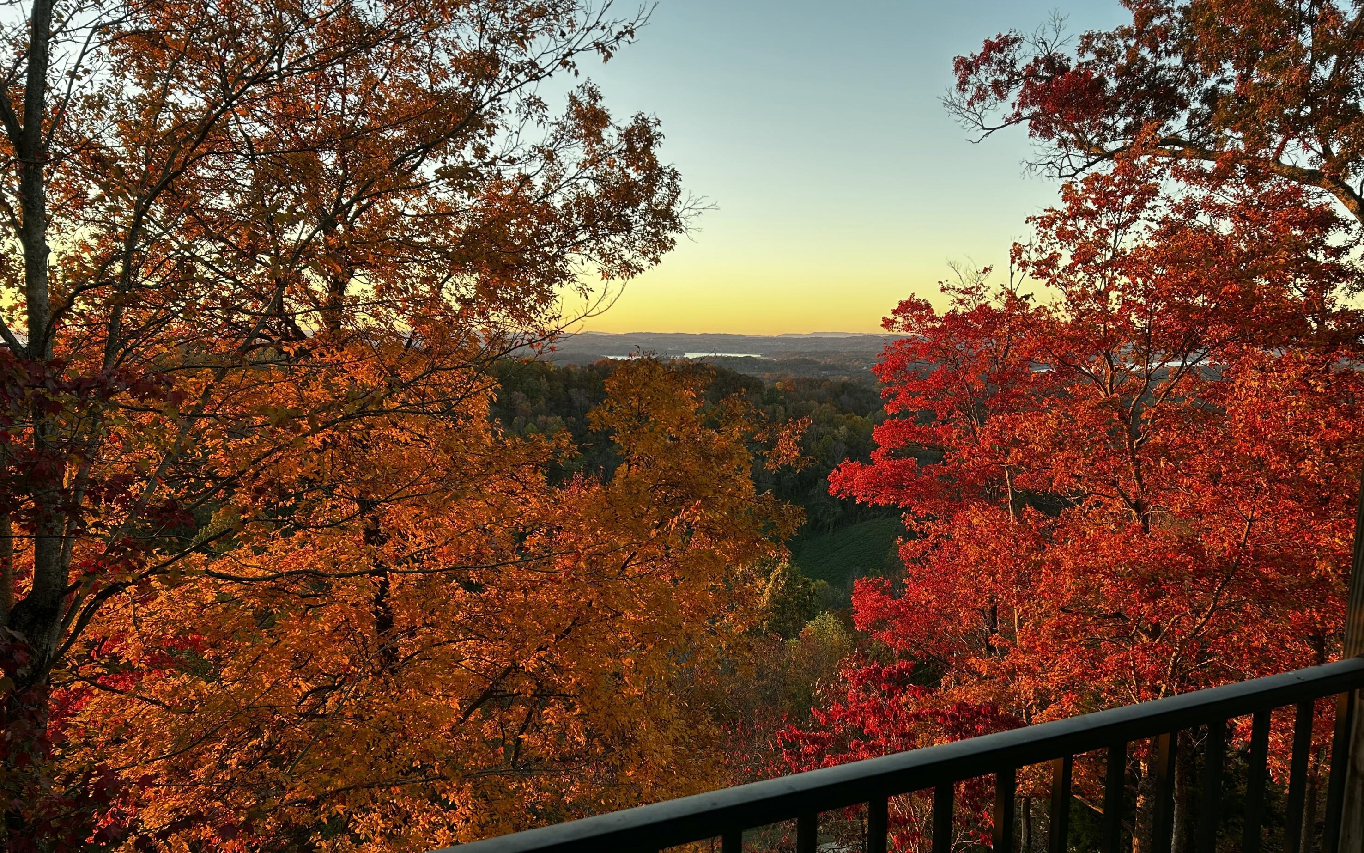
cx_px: 687
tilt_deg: -9.1
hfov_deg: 66.5
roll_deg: -0.7
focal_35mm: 28
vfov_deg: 44.4
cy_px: 493
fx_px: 1041
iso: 40
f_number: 1.5
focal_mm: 5.7
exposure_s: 1/148
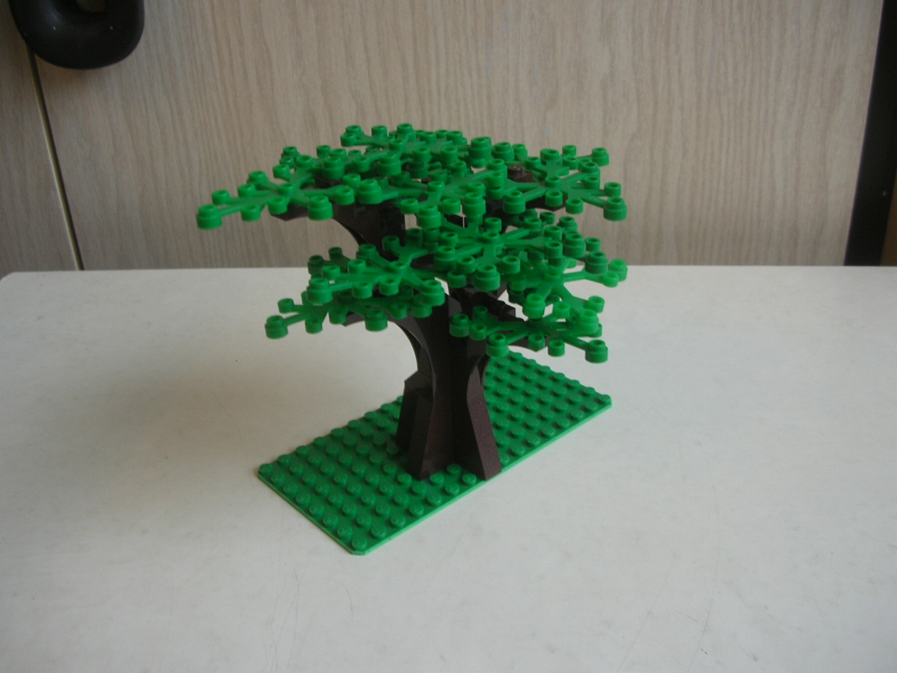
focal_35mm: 35
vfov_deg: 40.7
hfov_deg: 52.6
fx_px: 907
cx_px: 448
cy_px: 336
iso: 50
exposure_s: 1/13.2
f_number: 2.8
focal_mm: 5.8
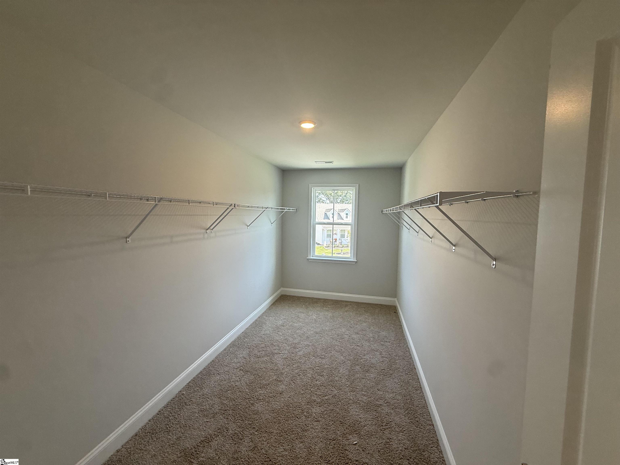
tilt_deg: -2.5
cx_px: 310
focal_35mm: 14
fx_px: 251
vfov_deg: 85.7
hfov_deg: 102.1
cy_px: 232
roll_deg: -1.2
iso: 80
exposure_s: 1/120
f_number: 2.2
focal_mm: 2.22
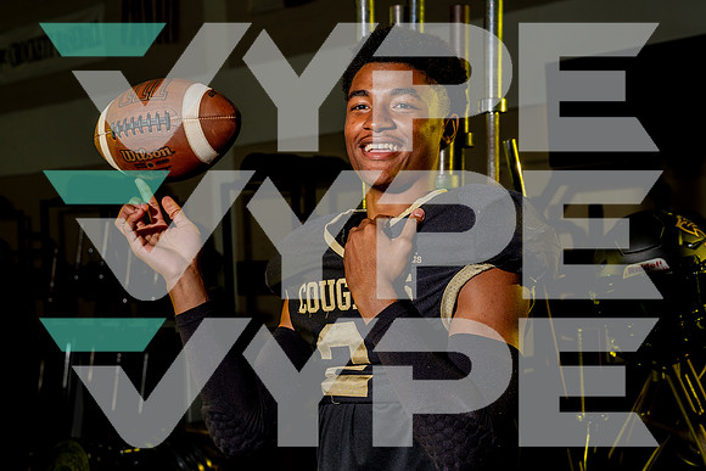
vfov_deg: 22.7
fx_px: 1169
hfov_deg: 33.6
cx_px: 329
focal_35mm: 60
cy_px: 304
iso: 250
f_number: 5.6
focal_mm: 45
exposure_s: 1/250
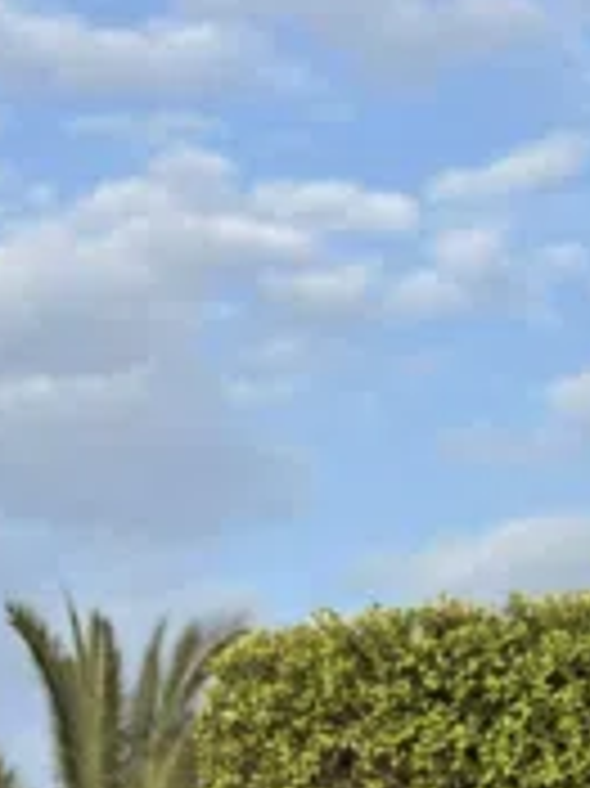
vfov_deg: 11.1
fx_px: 4005
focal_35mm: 176
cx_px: 500
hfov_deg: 8.4
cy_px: 806
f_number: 2.8
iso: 25
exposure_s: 1/182
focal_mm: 9
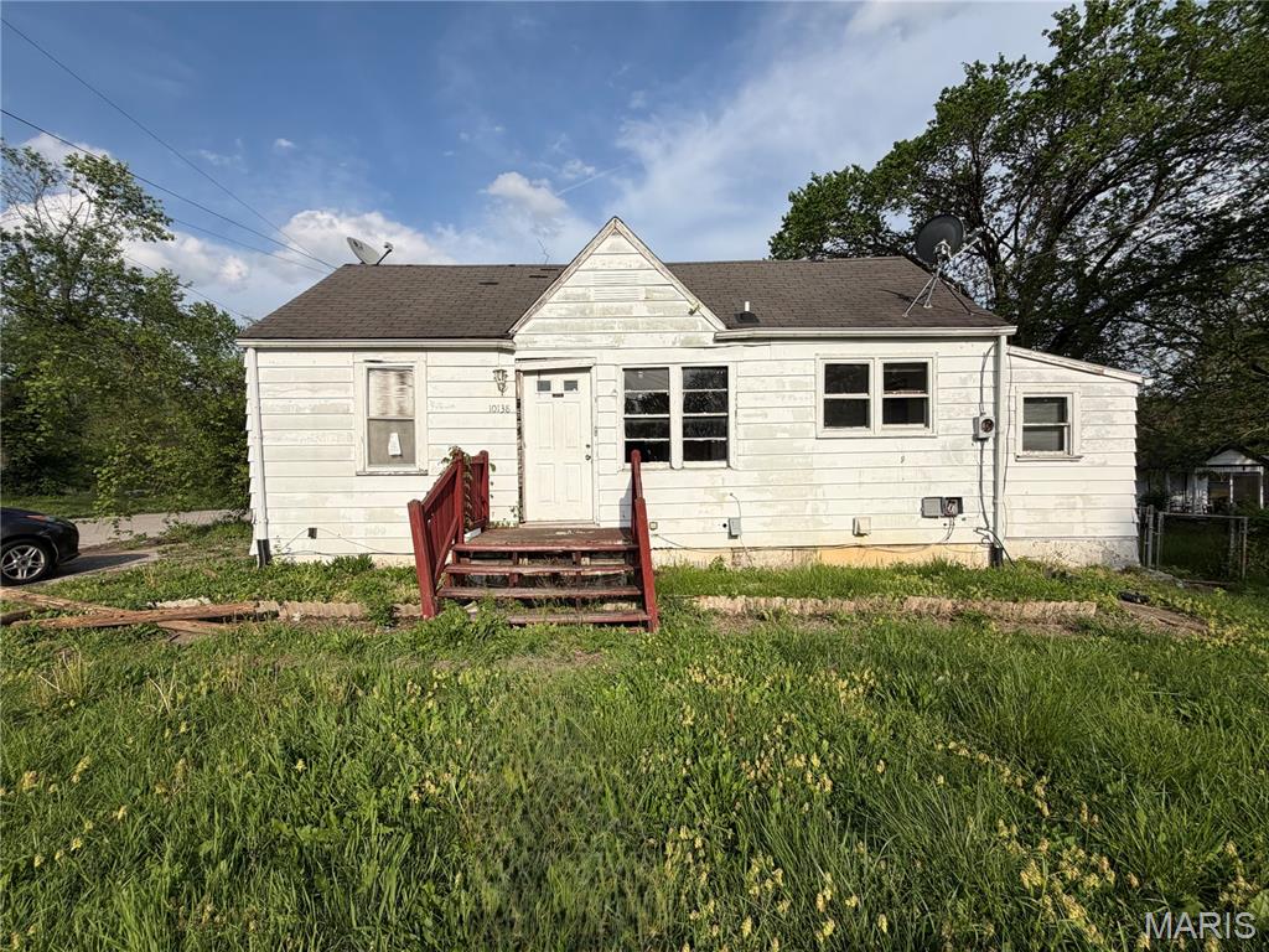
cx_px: 634
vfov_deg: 85.7
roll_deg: +0.4
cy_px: 476
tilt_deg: -1.0
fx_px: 513
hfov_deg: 102.1
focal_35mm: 14
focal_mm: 2.22
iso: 20
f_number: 2.2
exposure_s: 1/1431
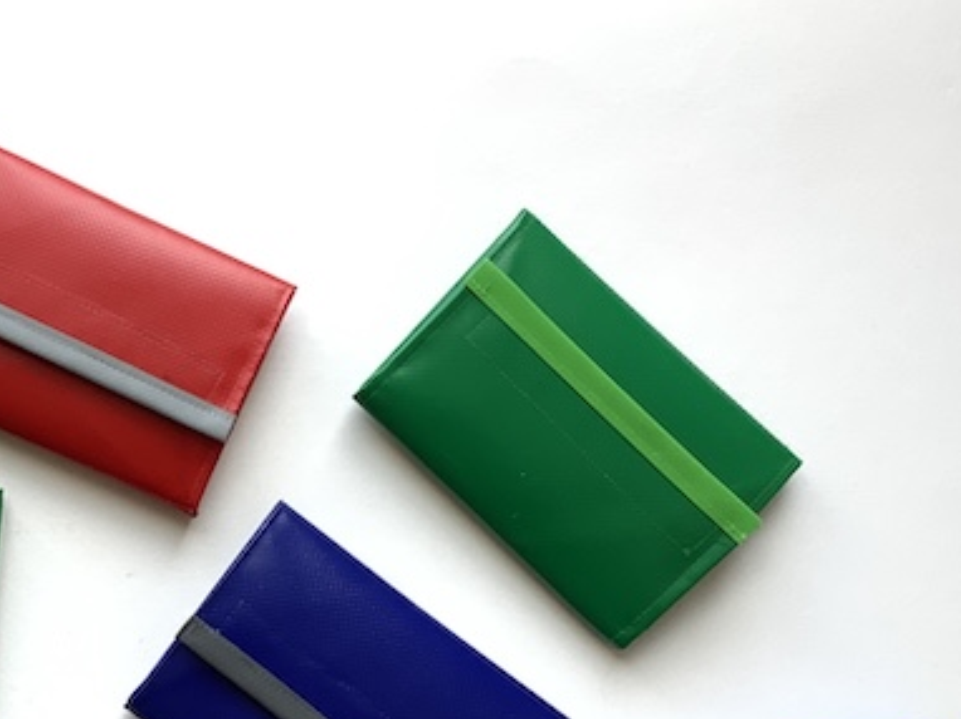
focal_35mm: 65
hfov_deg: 28.7
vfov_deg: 22.1
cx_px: 93
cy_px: 621
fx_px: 1803
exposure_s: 1/100
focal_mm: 3.3
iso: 32
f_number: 2.4
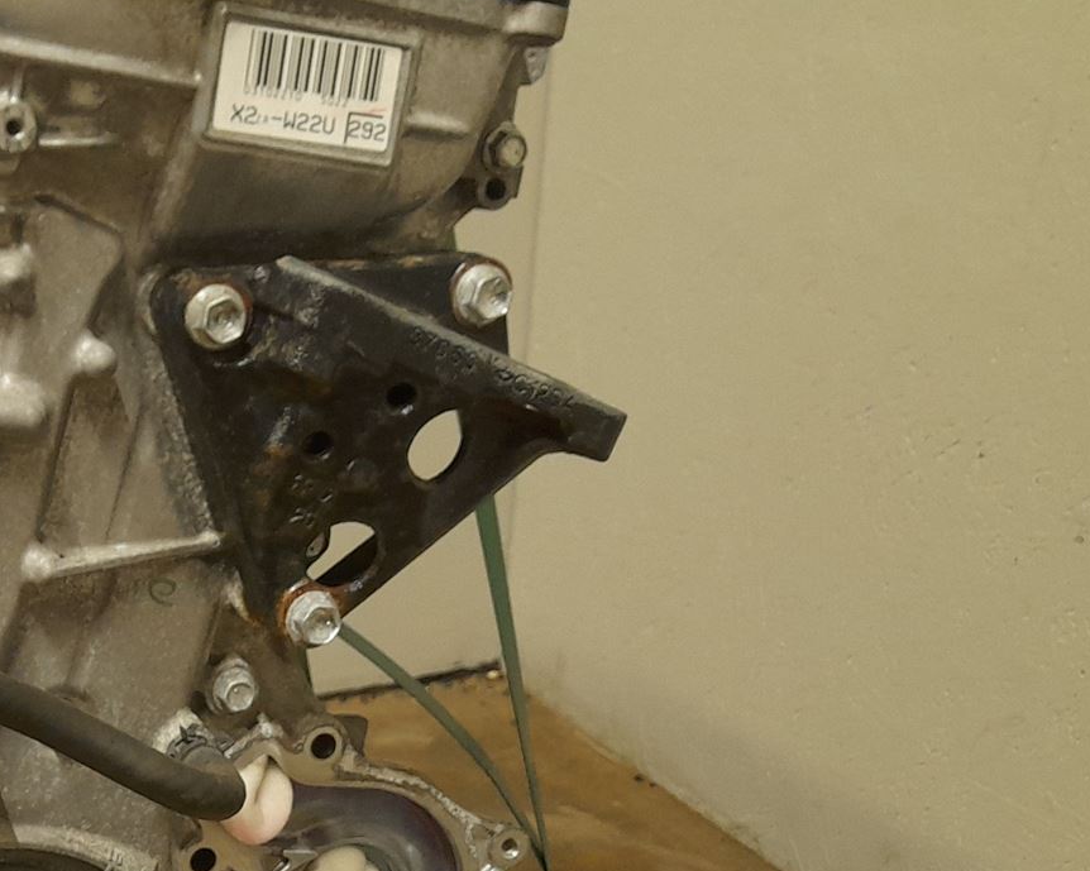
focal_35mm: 58
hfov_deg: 30.9
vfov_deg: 25.9
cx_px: 91
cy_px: 637
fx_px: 1870
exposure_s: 1/50
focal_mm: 4.6
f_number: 2
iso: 320
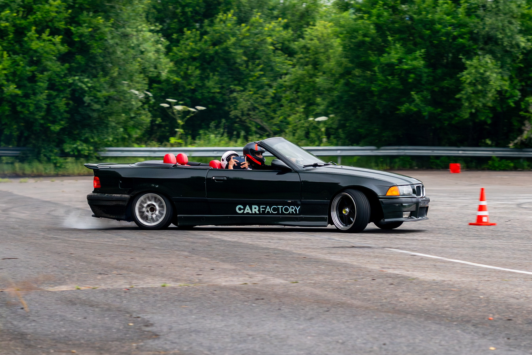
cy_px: 182
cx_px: 273
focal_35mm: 190
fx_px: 2811
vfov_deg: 7.2
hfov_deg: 10.8
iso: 640
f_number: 3.5
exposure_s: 1/200
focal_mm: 85
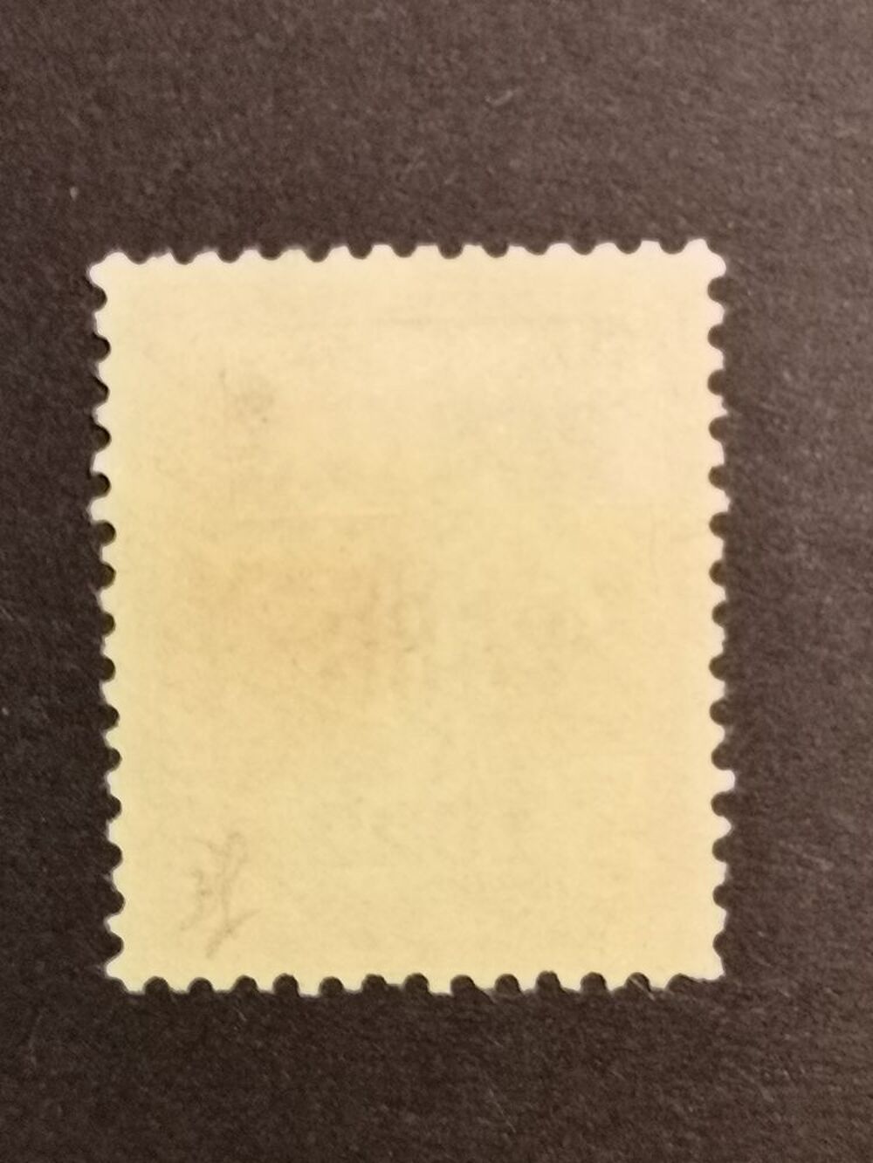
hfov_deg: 18.2
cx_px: 436
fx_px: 2723
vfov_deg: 24.1
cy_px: 582
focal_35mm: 81
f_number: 1.8
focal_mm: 3.95
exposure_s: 1/33.3
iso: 320
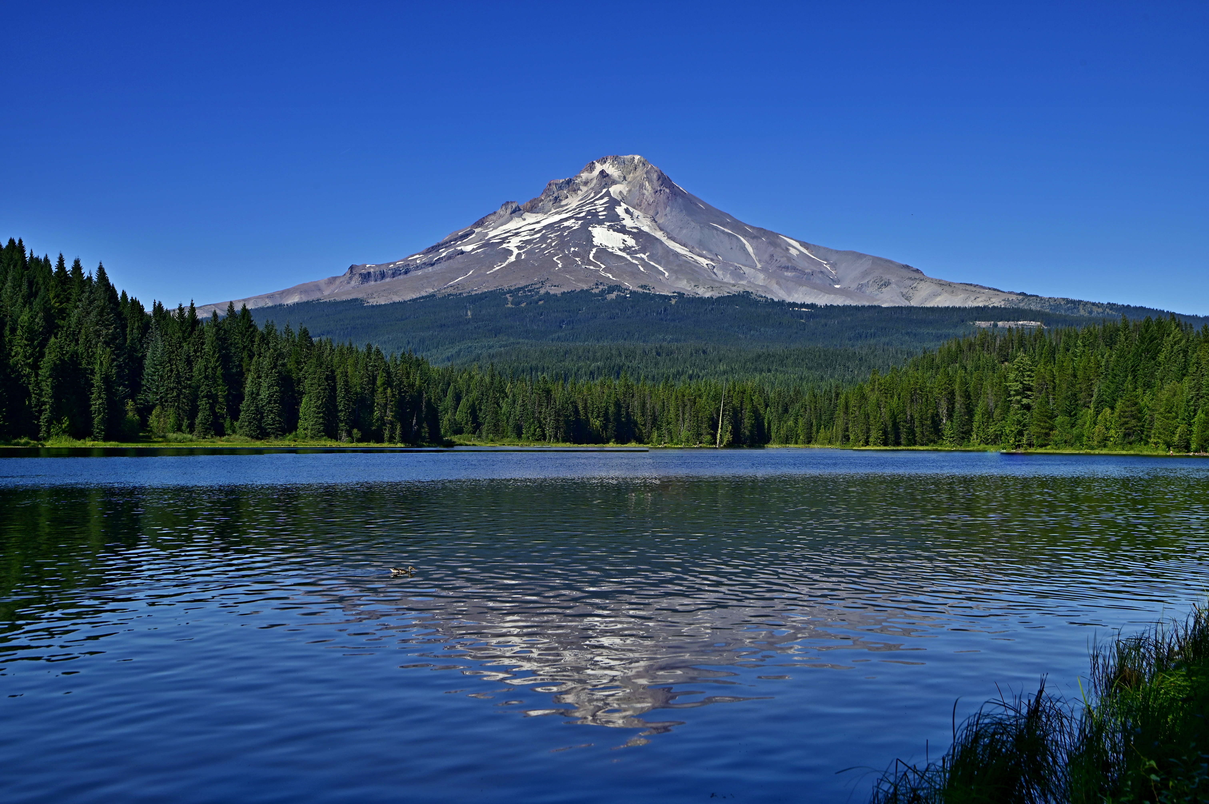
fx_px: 1611
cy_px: 402
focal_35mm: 48
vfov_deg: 28.0
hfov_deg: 41.1
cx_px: 604
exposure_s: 1/250
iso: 100
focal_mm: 48
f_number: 11
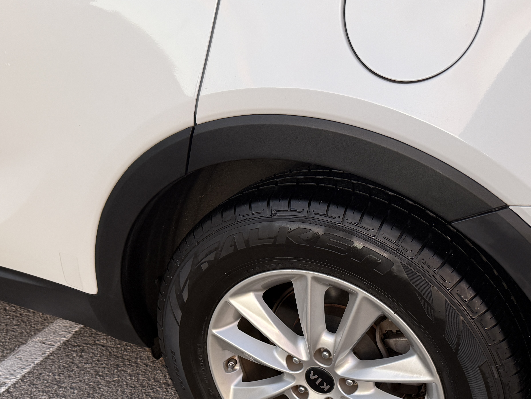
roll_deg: +2.5
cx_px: 313
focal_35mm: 37
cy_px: 283
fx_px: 568
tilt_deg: -30.4
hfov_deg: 49.9
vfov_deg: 38.0
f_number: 1.78
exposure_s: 1/78
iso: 200
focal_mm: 6.76
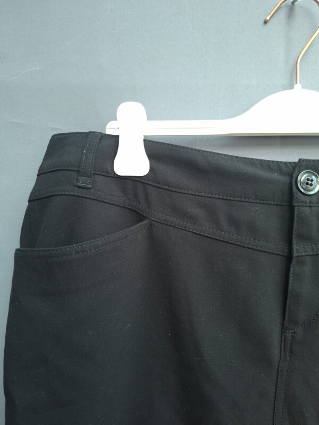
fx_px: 283
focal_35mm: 23
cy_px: 212
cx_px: 160
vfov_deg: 73.9
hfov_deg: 58.9
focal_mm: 5.54
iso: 200
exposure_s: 1/100
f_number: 1.8
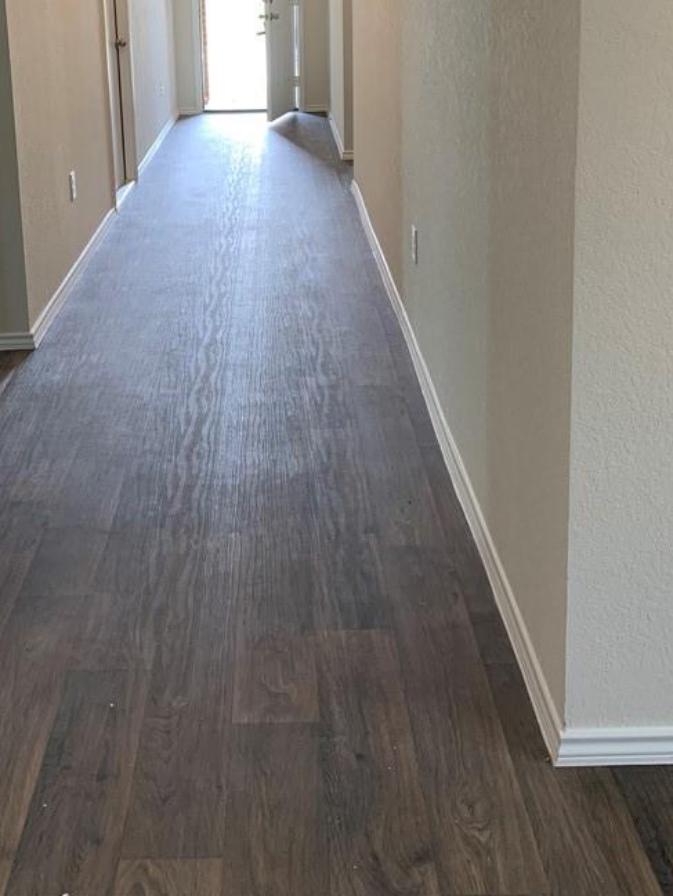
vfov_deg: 43.9
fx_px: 1062
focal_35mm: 41
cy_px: 197
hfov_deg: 35.0
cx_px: 254
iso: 80
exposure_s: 1/60
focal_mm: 4.25
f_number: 1.8
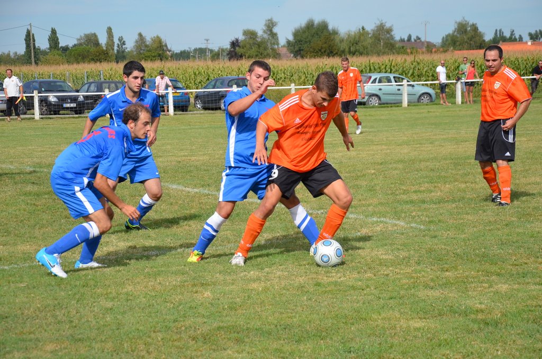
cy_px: 180
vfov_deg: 13.0
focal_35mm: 105
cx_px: 271
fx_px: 1578
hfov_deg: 19.5
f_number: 6.3
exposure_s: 1/1600
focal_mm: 70
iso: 400
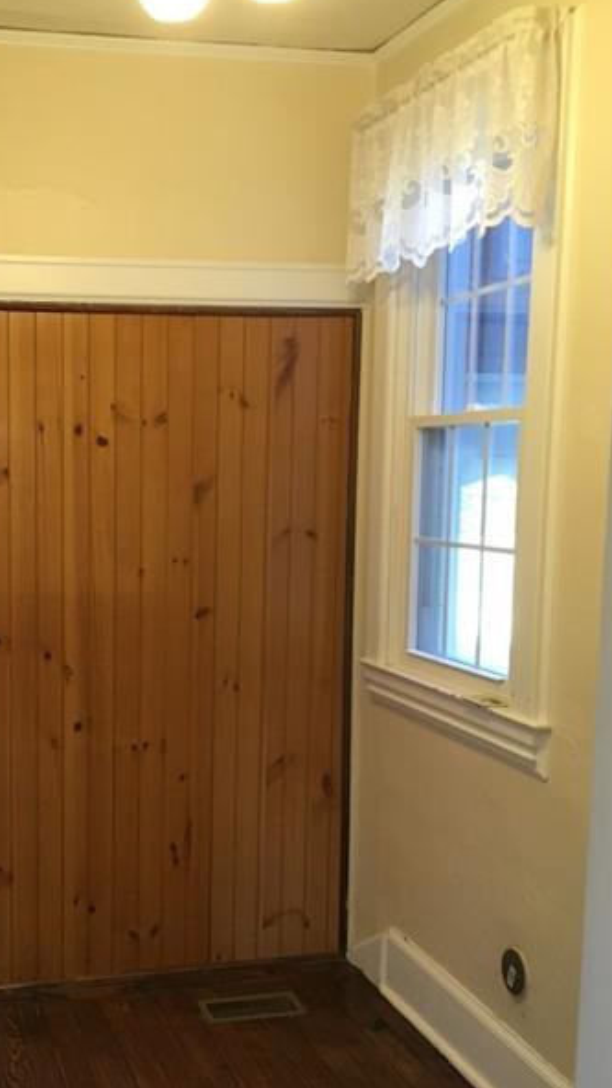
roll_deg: +0.2
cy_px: 621
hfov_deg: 28.4
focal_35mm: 41
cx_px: 125
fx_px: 1183
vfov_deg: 49.2
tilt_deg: -7.3
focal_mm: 4.15
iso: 125
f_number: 2.2
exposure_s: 1/30
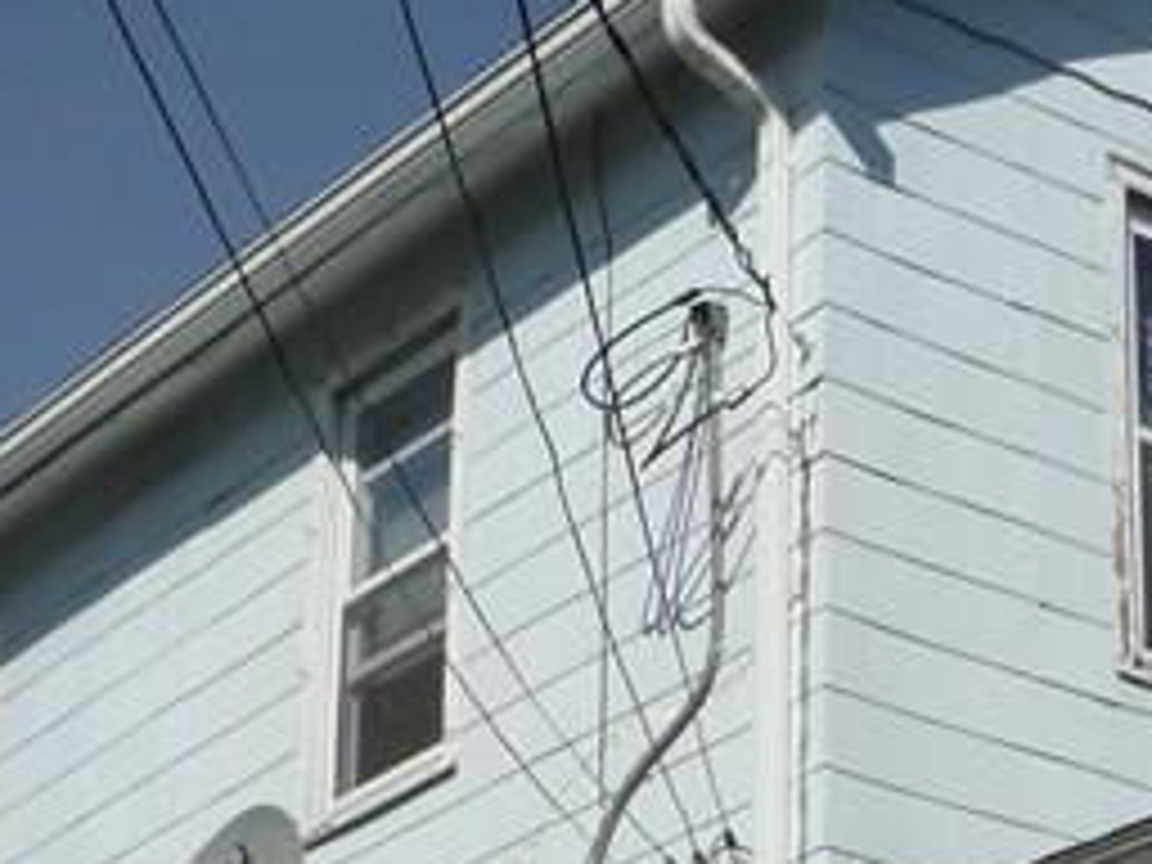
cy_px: 1206
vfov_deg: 11.9
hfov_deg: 16.1
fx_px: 3994
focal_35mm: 120
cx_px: 1112
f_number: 5.6
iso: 100
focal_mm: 5.2
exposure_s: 1/800
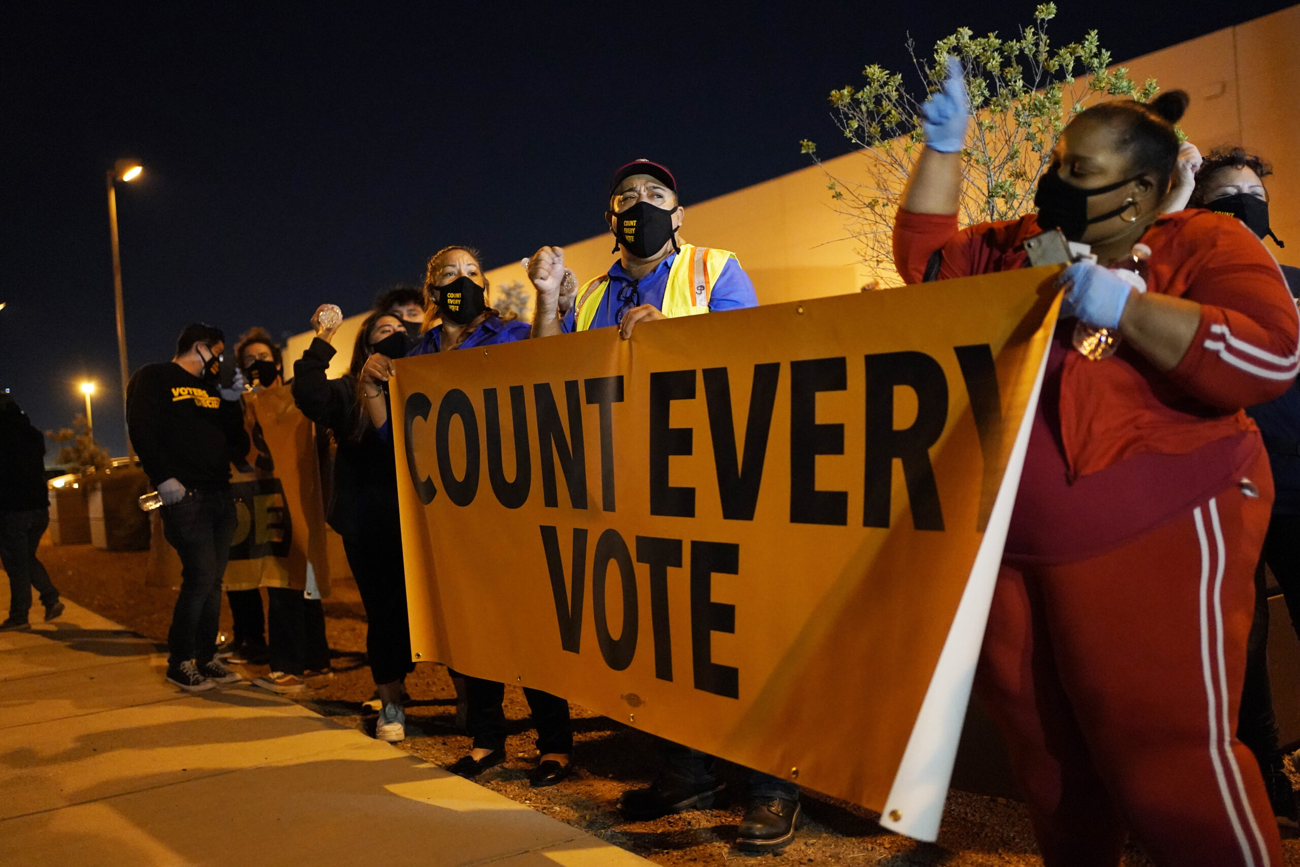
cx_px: 650
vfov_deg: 37.9
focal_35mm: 35
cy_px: 434
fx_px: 1264
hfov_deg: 54.4
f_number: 1.8
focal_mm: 35
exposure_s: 1/100
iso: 8000
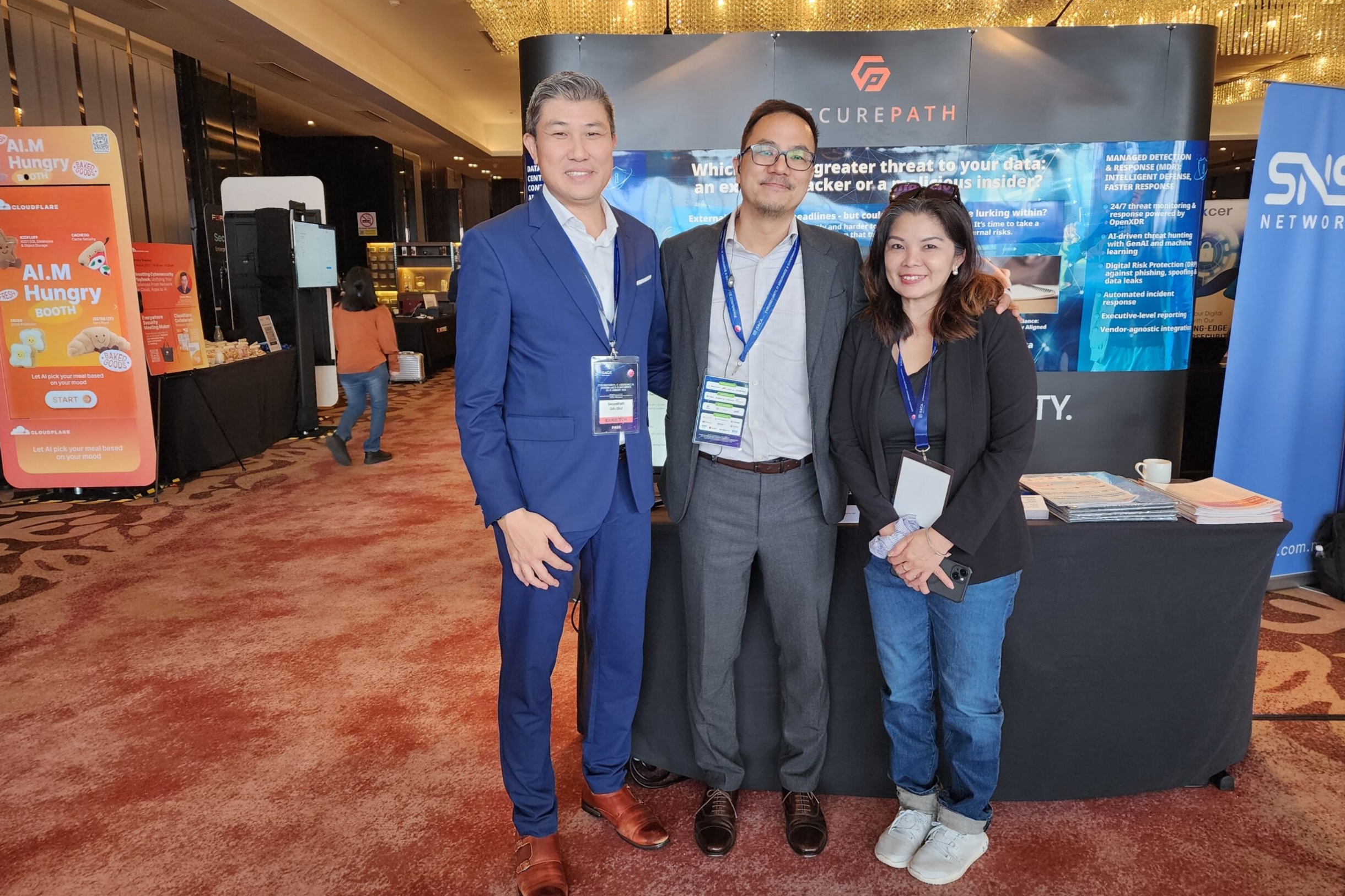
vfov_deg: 51.3
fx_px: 934
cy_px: 444
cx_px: 676
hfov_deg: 71.5
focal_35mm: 25
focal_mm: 6.4
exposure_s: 1/100
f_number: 1.8
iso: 125
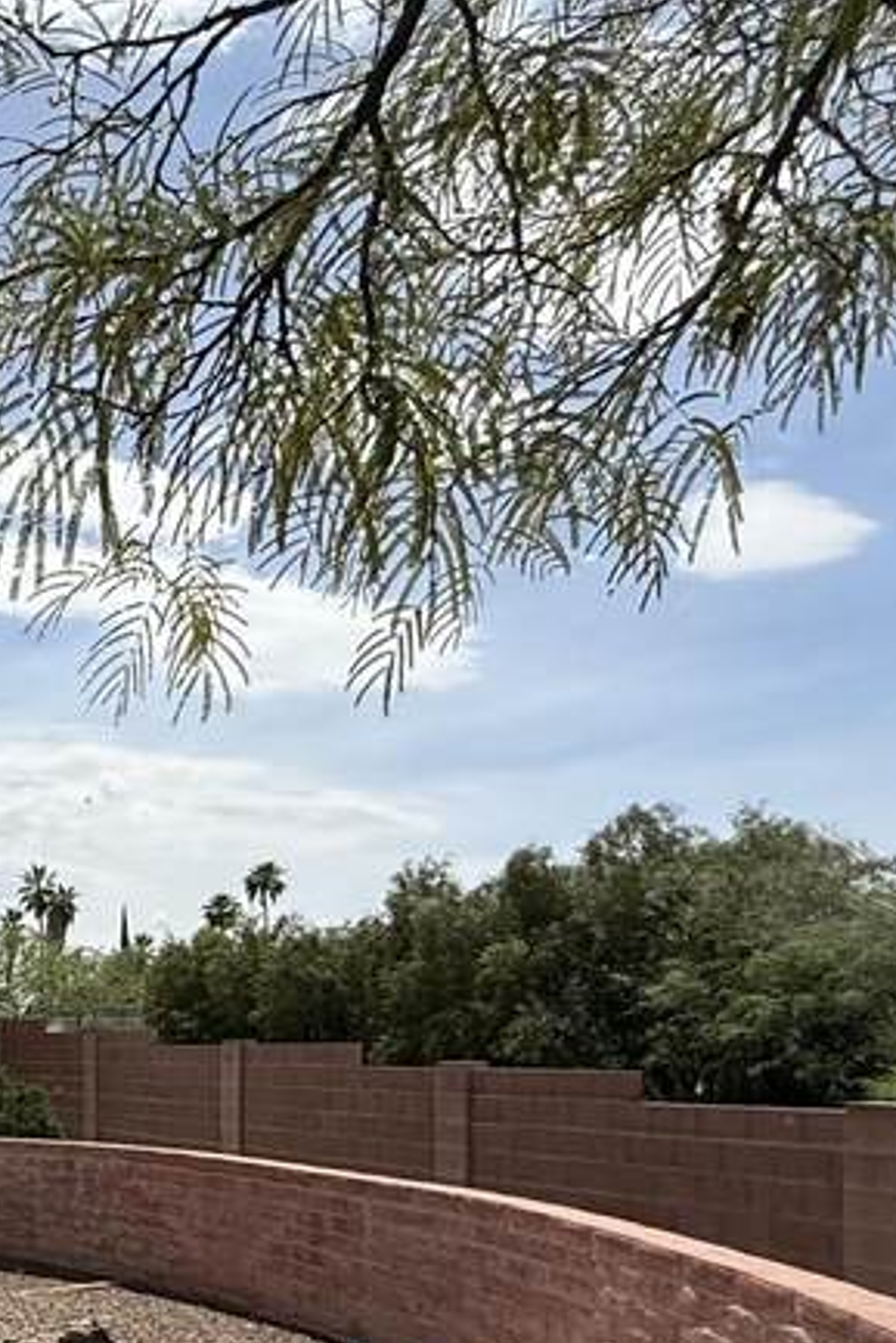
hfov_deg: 25.6
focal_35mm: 43
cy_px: 1089
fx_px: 1604
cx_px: -347
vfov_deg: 43.2
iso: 50
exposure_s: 1/4149
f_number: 2.2
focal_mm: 2.22
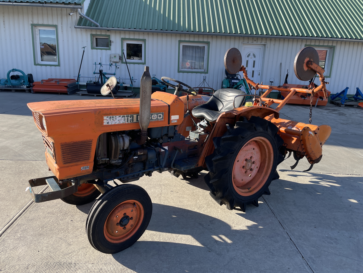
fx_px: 273
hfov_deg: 67.3
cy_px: 136
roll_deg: -1.3
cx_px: 182
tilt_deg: -14.3
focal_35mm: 26
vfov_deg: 53.1
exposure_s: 1/1033
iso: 32
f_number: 1.6
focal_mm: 4.2
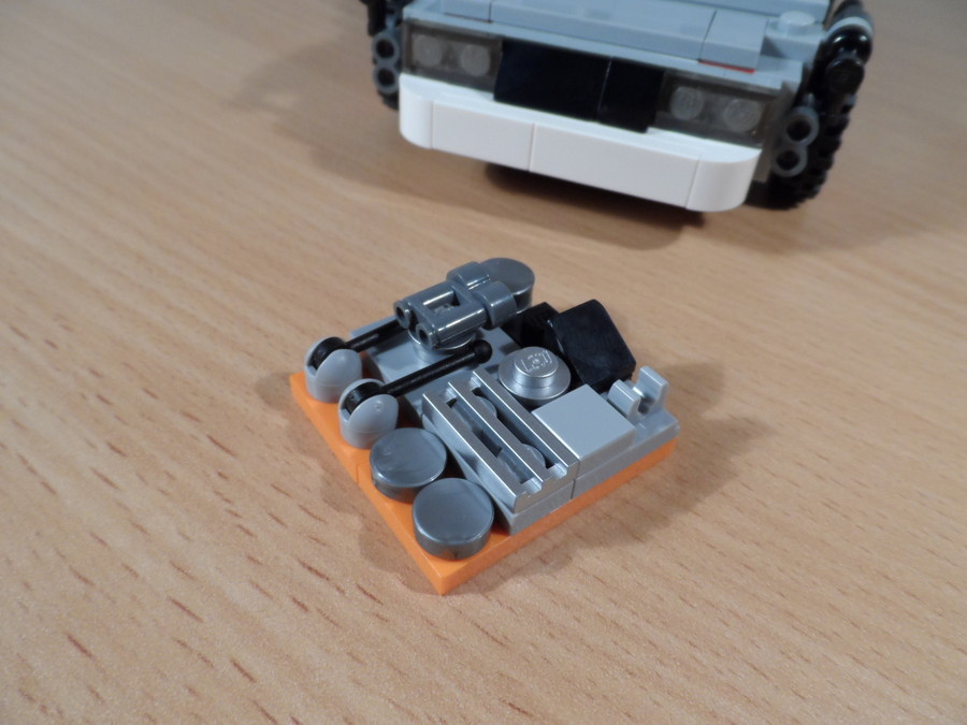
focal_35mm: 24
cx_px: 484
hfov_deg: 71.6
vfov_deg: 56.8
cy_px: 362
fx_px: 670
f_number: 3.2
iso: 200
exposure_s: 1/45
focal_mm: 4
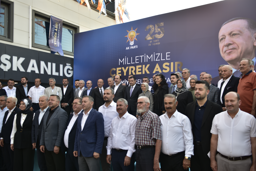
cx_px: 128
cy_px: 86
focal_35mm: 35
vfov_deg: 37.9
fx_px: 249
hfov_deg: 54.4
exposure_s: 1/60
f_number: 4
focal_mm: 35
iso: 64
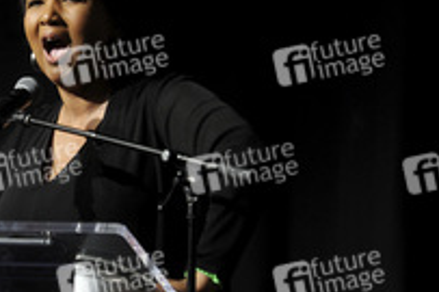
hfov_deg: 4.7
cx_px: 54
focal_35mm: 443
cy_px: 223
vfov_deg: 3.1
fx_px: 5398
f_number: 2.8
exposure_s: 1/160
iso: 1600
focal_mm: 200
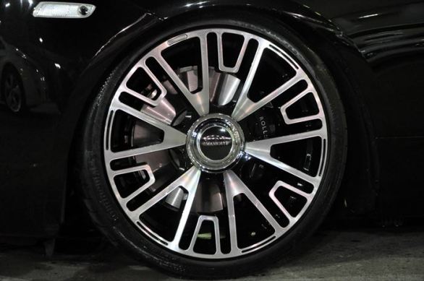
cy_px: 140
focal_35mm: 87
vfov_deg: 15.7
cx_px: 212
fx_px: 1023
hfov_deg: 23.4
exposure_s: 1/60
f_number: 5.6
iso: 3200
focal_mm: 58
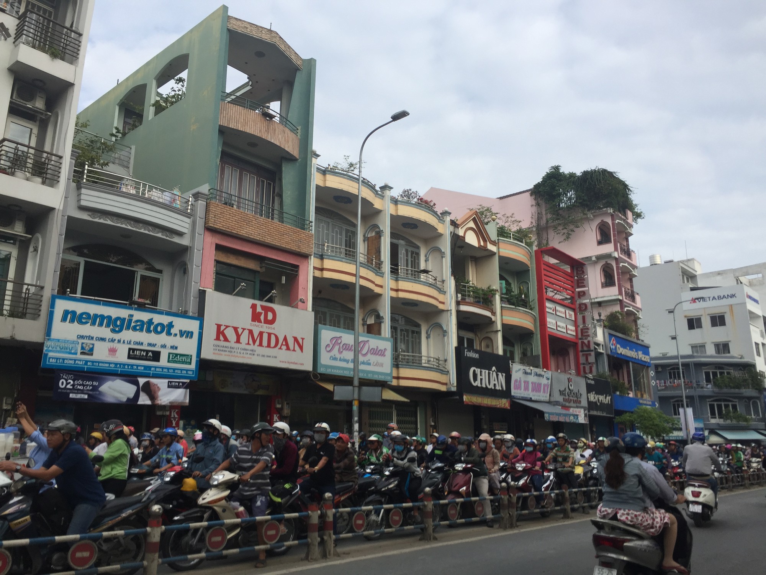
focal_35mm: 29
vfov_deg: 48.2
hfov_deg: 61.7
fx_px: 642
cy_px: 288
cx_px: 383
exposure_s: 1/860
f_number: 2.2
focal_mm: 4.15
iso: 32
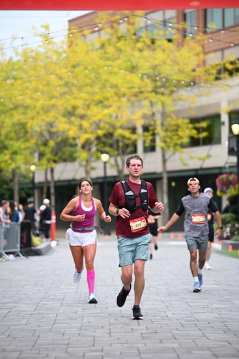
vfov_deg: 14.6
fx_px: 1393
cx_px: 120
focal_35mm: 140
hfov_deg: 9.8
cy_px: 180
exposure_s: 1/2000
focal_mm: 140
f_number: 2.8
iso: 640
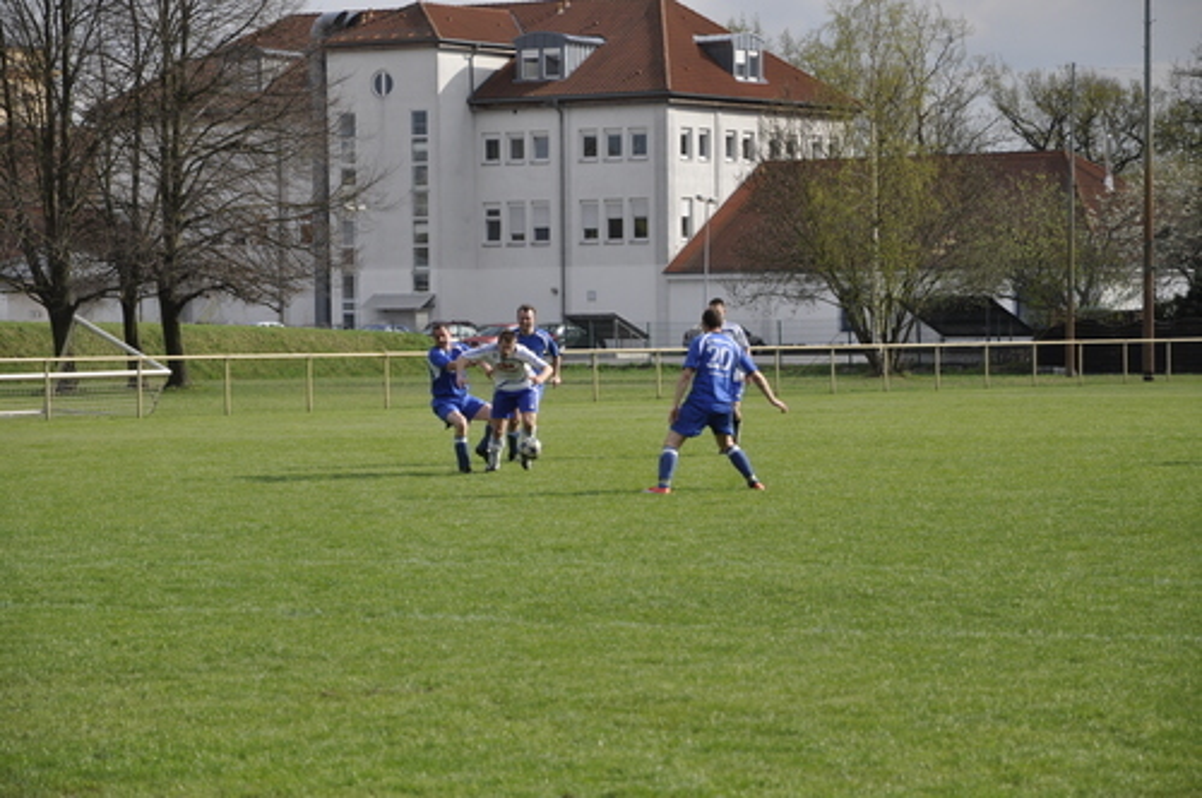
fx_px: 4252
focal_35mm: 128
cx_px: 601
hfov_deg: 16.1
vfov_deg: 10.7
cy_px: 399
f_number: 6.3
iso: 400
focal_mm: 85
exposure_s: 1/1600
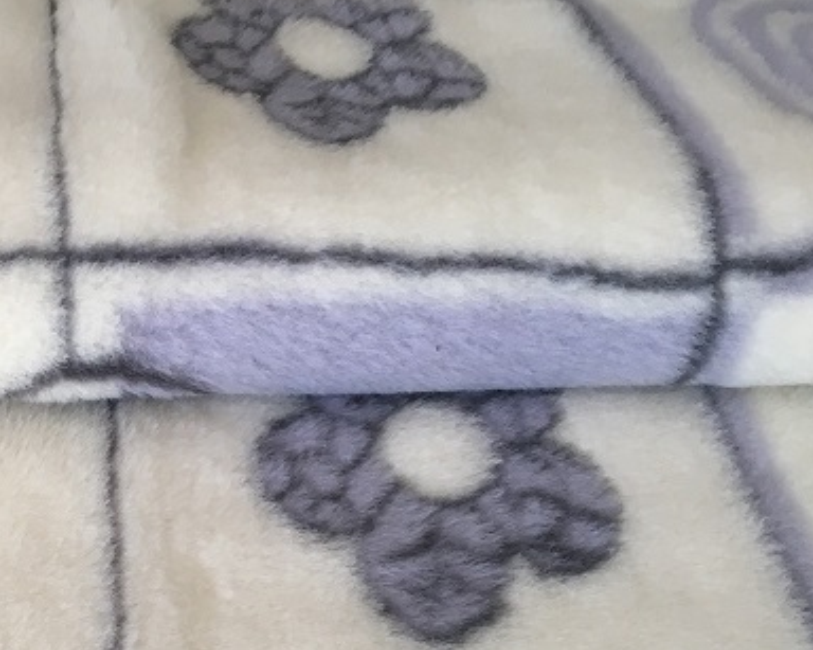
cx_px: 80
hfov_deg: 30.5
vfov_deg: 25.3
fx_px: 1419
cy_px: 531
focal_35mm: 59
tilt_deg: -48.6
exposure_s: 1/33
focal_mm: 4.15
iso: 25
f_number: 2.2
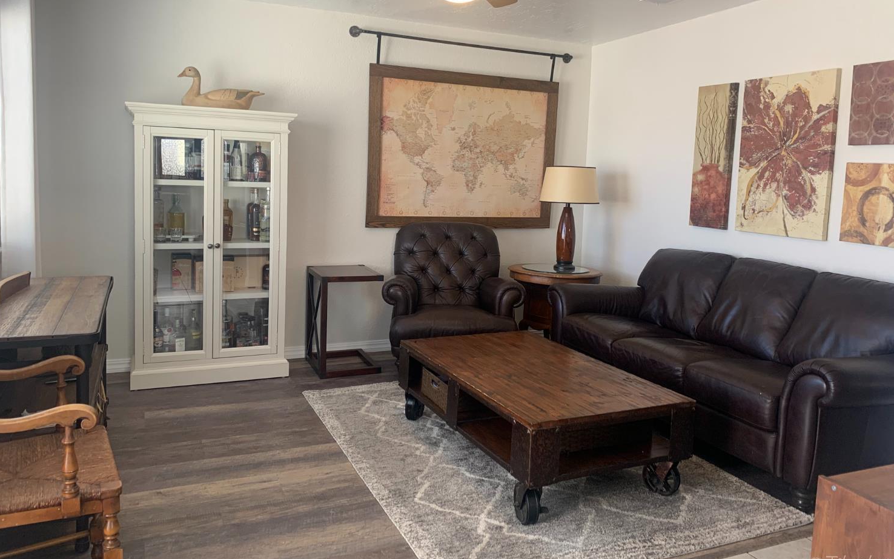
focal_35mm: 28
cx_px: 452
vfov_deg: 44.5
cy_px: 243
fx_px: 682
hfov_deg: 66.5
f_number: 1.8
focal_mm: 4.25
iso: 50
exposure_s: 1/60
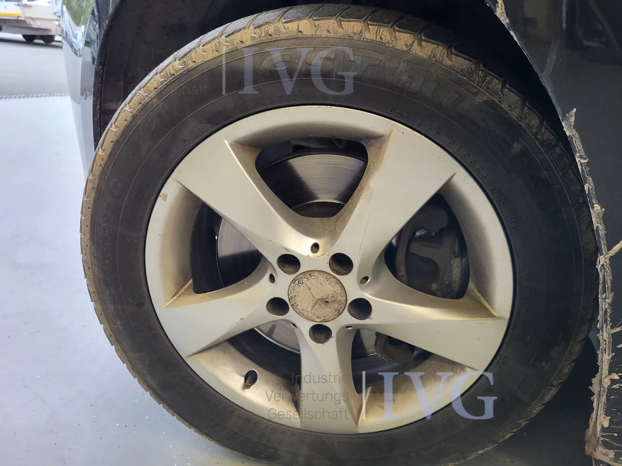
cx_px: 311
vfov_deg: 53.1
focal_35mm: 26
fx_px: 467
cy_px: 233
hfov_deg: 67.3
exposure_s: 1/100
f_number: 1.8
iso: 320
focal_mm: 5.4
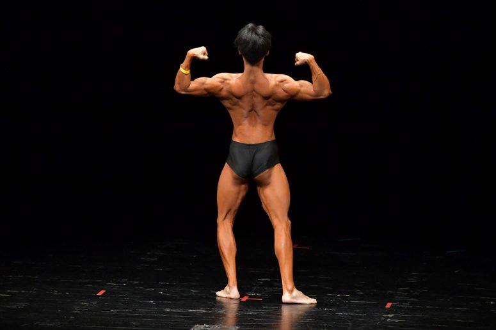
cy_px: 165
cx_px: 248
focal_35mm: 285
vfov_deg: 4.8
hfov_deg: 7.2
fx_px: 3925
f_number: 5.6
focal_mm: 190
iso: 4000
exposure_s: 1/400
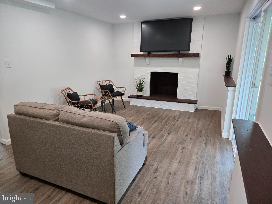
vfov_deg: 58.9
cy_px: 102
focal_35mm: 23
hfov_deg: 73.9
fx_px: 181
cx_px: 136
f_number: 1.8
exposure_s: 1/120
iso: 200
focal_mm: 5.4
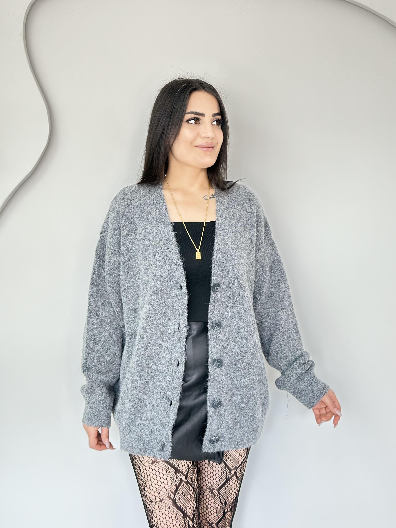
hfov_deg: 30.3
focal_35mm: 48
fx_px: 732
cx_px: 198
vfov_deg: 39.7
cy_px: 264
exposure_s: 1/50
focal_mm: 6.86
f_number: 1.78
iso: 64
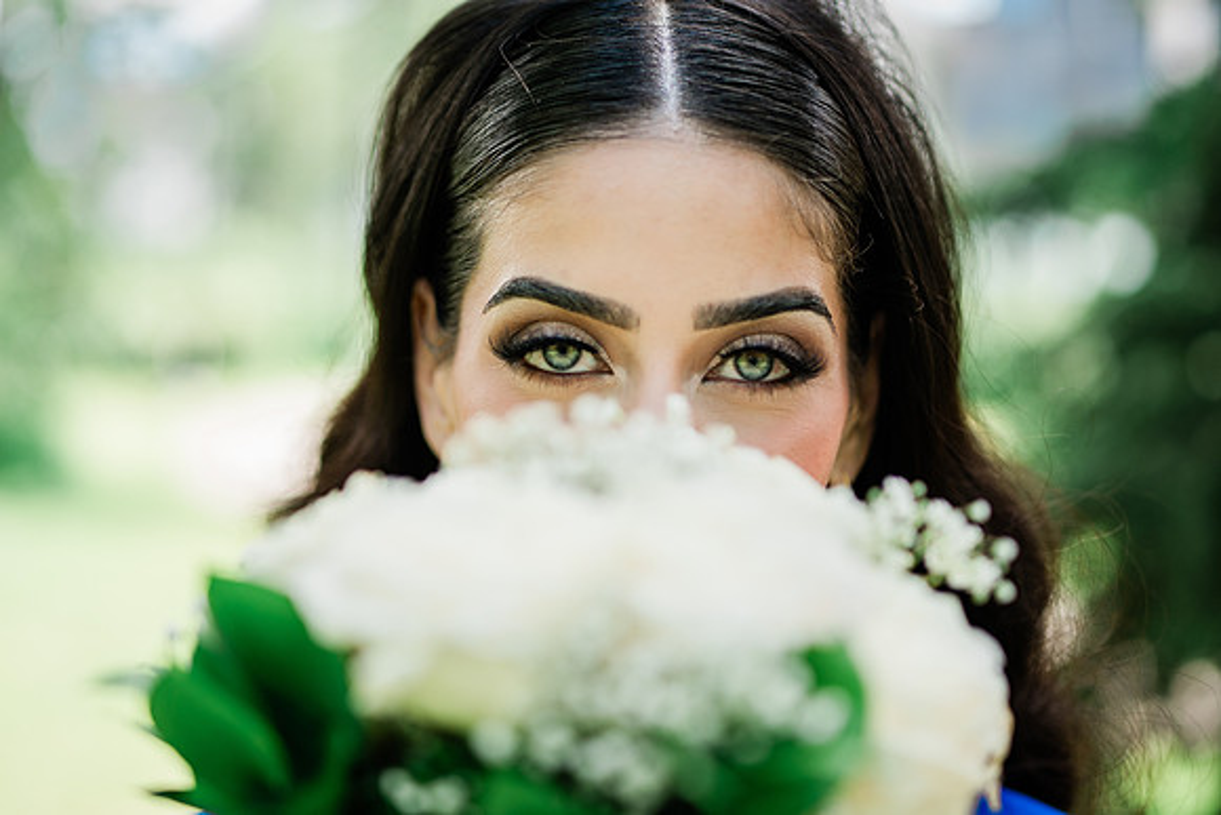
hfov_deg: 38.2
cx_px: 610
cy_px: 408
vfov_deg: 26.0
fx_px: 1764
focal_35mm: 52
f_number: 1.2
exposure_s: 1/1000
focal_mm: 35
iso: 125
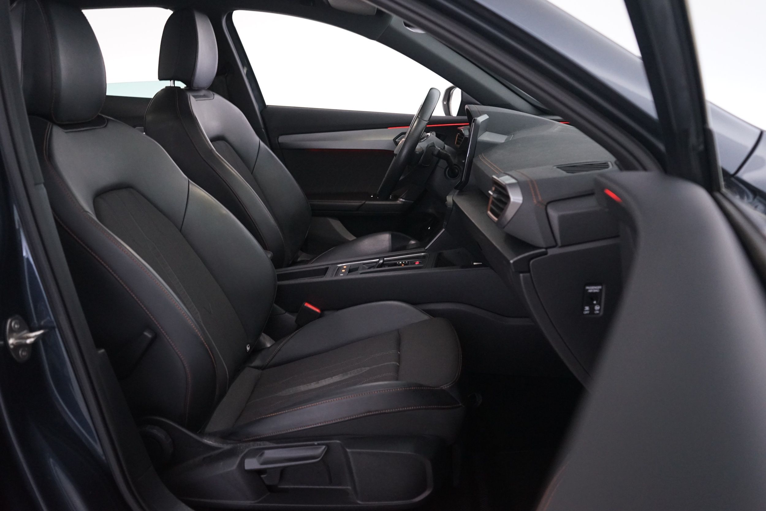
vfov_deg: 45.0
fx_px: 617
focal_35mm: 29
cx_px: 383
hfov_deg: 63.7
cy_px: 256
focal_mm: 29
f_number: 5
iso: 3200
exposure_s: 1/10
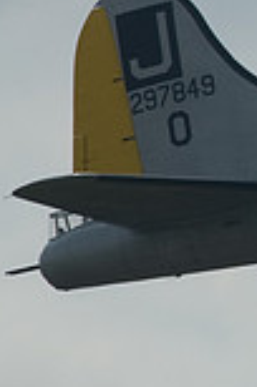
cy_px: -38
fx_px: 19479
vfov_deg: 1.1
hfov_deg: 0.8
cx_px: 723
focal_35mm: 1811
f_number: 18
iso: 200
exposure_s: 1/250
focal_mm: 320
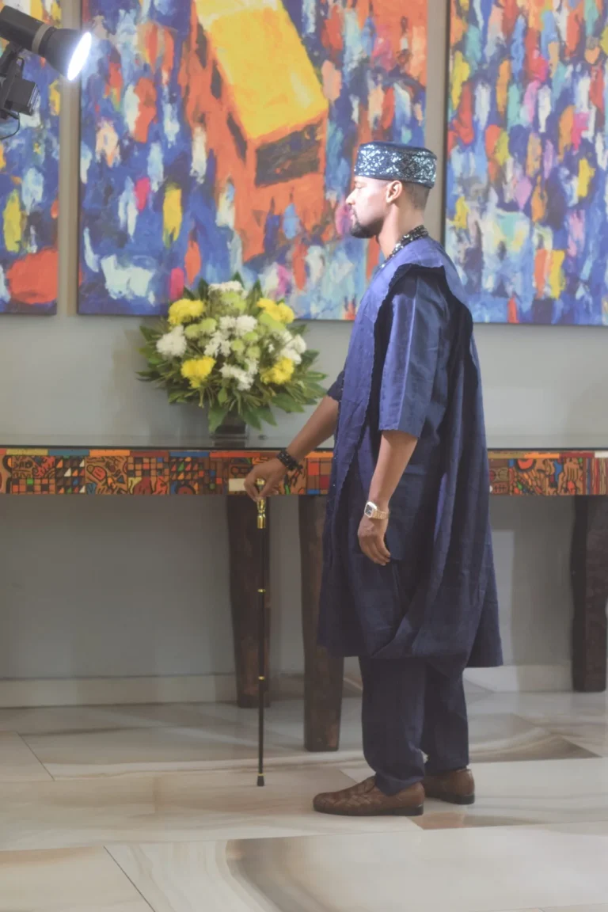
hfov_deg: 18.2
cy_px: 456
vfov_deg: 27.0
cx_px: 304
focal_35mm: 75
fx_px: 1900
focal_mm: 50
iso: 800
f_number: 2.2
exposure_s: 1/160
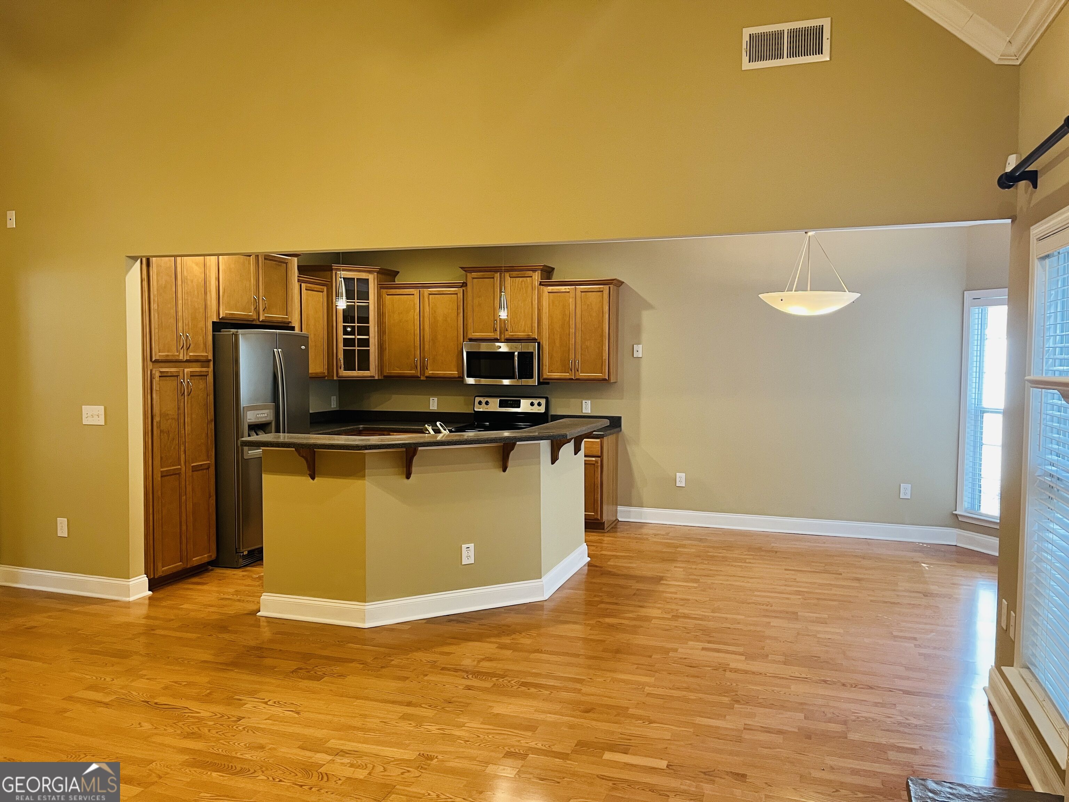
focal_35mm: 26
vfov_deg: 53.1
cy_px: 401
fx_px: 803
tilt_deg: -5.0
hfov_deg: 67.3
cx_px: 534
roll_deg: -0.3
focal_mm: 5.1
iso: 160
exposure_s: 1/60
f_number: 1.6
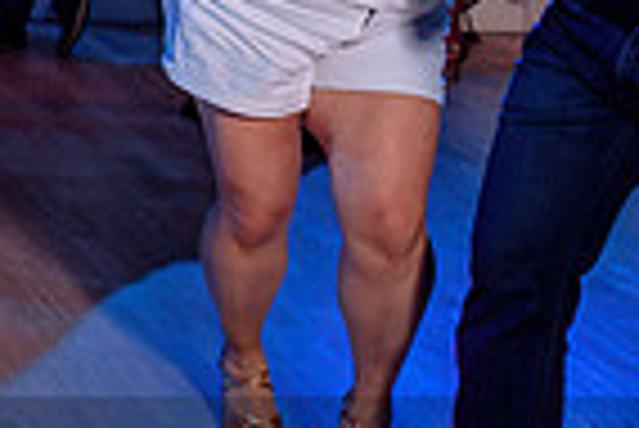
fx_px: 2026
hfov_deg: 15.3
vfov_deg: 11.7
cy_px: -137
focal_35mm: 114
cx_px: -536
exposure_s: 1/100
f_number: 2.8
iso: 800
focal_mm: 26
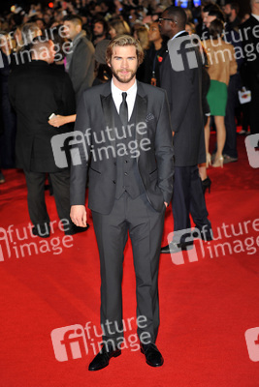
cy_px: 194
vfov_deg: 25.4
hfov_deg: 17.1
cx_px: 130
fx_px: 863
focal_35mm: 80
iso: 1000
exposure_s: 1/250
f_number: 4
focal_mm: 80
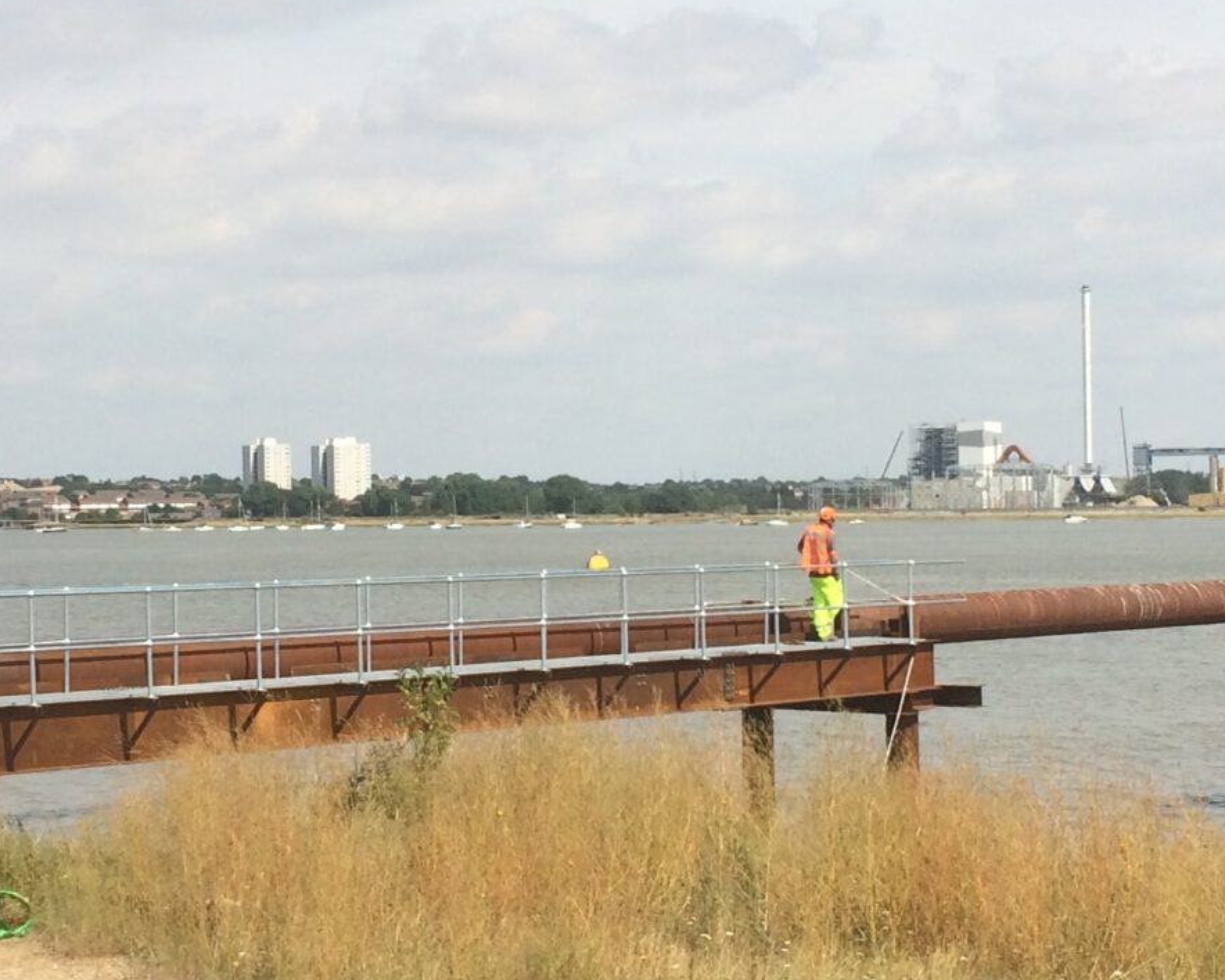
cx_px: 593
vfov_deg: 18.7
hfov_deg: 23.3
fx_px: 2973
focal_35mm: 82
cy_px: 514
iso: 32
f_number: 2.2
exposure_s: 1/2933
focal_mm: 4.15
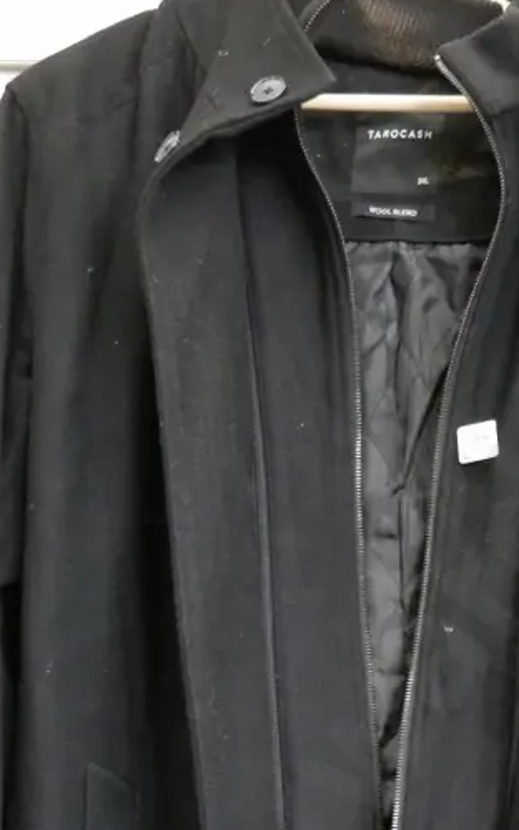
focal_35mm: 74
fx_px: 1674
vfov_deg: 27.0
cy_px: 720
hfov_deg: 17.5
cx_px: 391
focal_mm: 17
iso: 3200
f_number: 4
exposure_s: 1/50
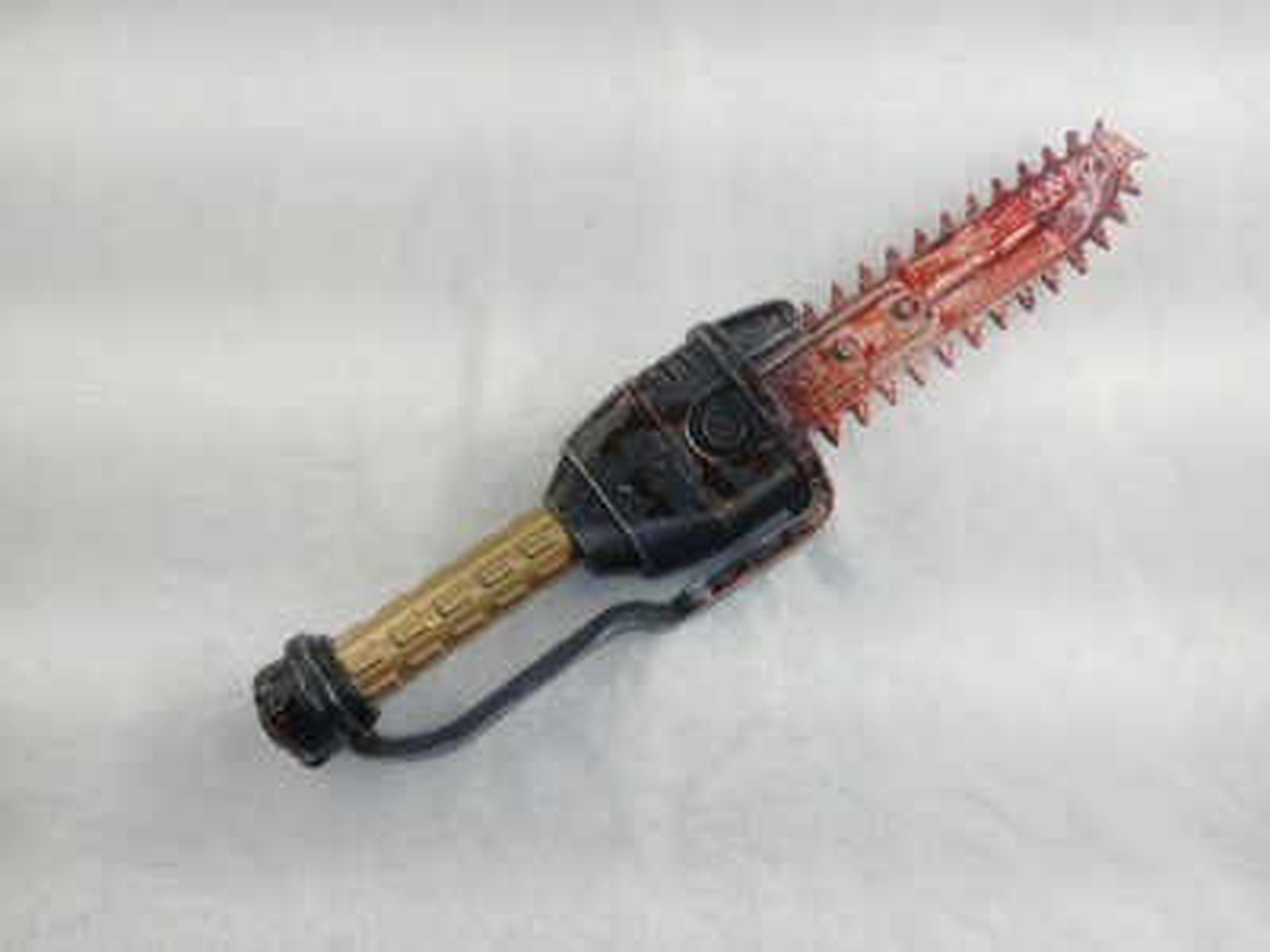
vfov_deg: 53.1
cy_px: 476
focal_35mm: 26
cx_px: 635
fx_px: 954
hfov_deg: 67.3
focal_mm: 3.98
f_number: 1.8
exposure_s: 1/100
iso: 25
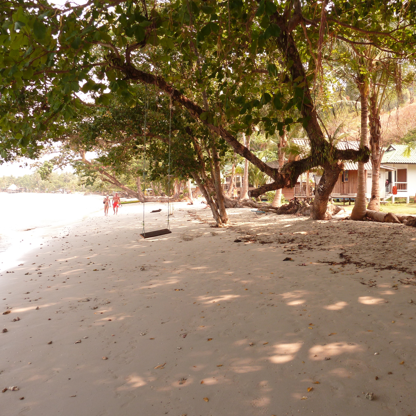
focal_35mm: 30
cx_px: 267
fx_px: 408
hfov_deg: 53.3
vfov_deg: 54.0
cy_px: 208
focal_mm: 4.1
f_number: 4
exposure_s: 1/125
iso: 100
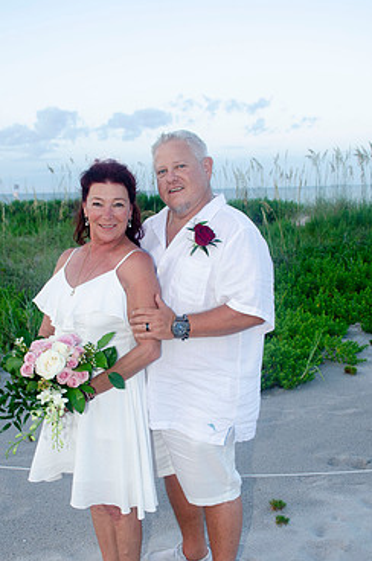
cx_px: 154
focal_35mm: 44
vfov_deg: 44.4
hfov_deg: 30.3
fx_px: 685
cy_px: 334
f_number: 5.6
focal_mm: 24
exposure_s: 1/50
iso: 200
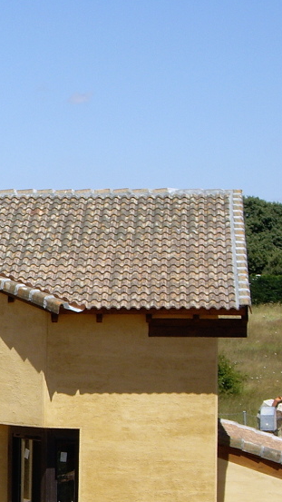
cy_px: 346
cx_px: -147
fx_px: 2074
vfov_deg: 13.8
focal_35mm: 156
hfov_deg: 7.6
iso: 50
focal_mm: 10.7
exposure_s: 1/250
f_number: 5.8
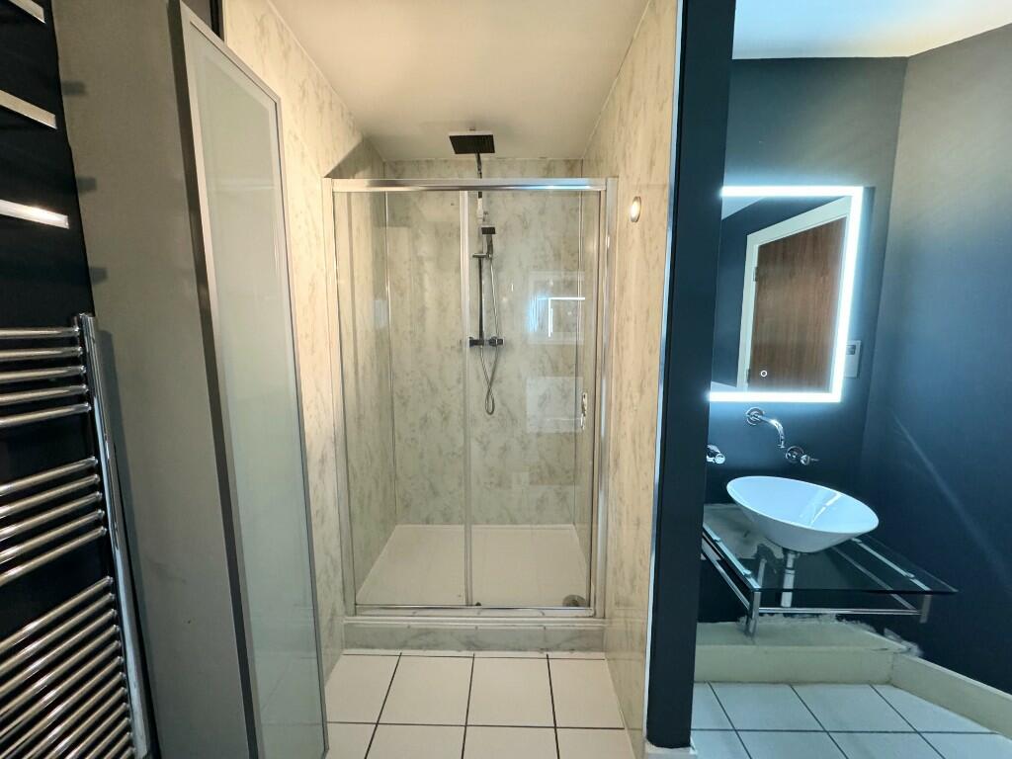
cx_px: 506
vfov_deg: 85.7
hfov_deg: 102.1
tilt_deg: -6.5
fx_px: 409
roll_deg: +0.4
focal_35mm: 14
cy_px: 380
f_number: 2.2
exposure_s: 1/50
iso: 800
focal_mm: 2.22
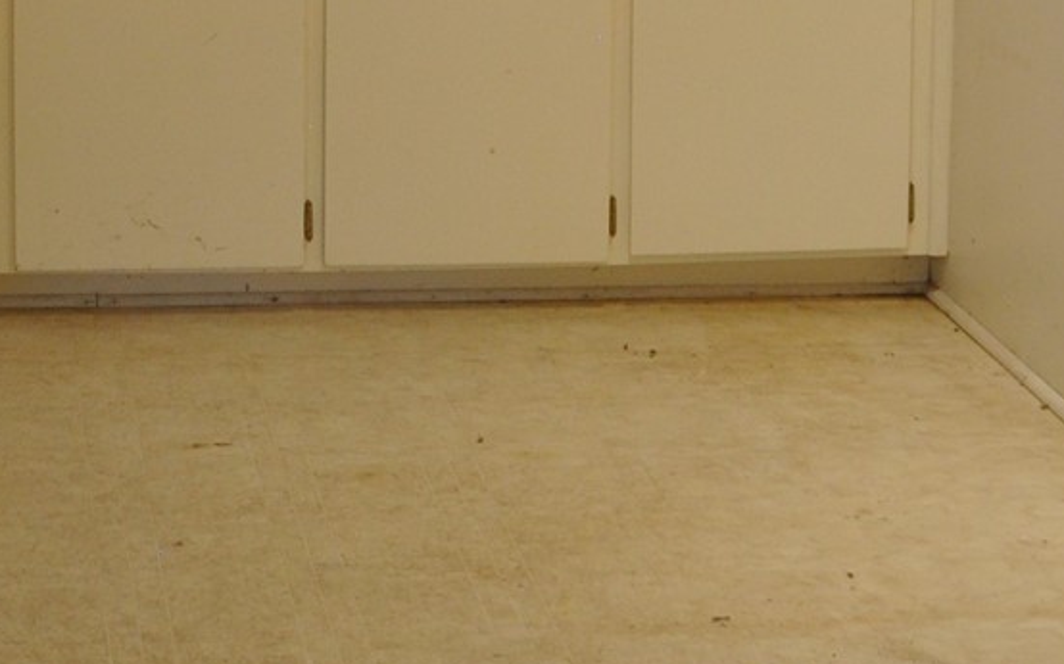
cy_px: -410
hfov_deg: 19.2
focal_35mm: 108
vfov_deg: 11.5
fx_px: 3131
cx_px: 263
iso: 560
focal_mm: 18
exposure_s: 1/60
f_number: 4
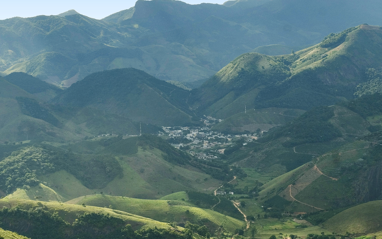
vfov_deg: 13.8
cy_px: 125
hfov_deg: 21.8
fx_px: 989
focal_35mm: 95
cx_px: 228
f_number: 9
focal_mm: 40
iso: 200
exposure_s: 1/250
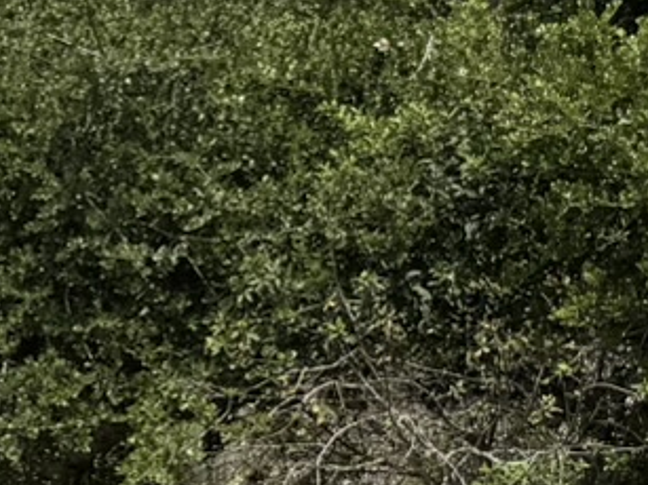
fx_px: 2994
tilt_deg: -10.4
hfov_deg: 9.0
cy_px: 664
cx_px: -1499
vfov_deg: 9.1
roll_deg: -0.6
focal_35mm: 160
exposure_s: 1/4167
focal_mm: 6.76
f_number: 1.78
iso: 80
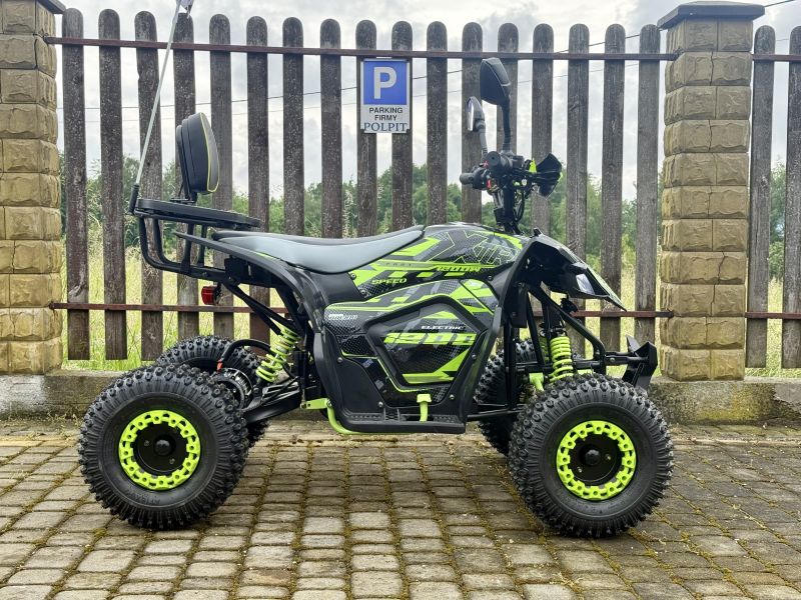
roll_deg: +0.1
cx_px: 400
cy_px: 300
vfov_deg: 30.3
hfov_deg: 39.7
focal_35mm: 48
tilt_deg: -3.7
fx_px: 1111
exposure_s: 1/975
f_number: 1.78
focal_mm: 6.76
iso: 64
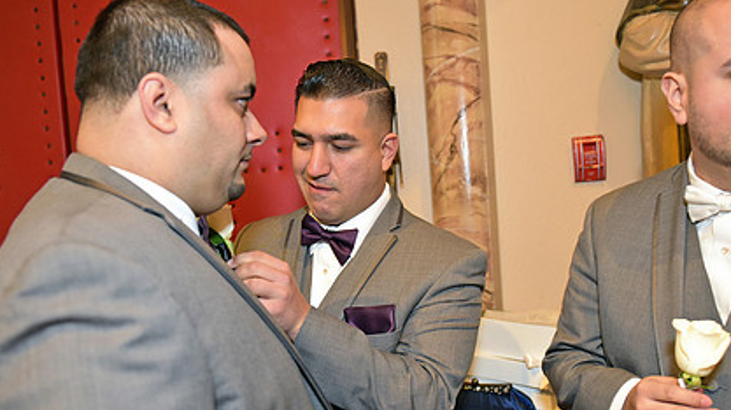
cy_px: 274
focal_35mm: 35
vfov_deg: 33.4
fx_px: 678
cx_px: 401
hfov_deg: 56.6
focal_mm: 24
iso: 2000
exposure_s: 1/125
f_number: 2.8
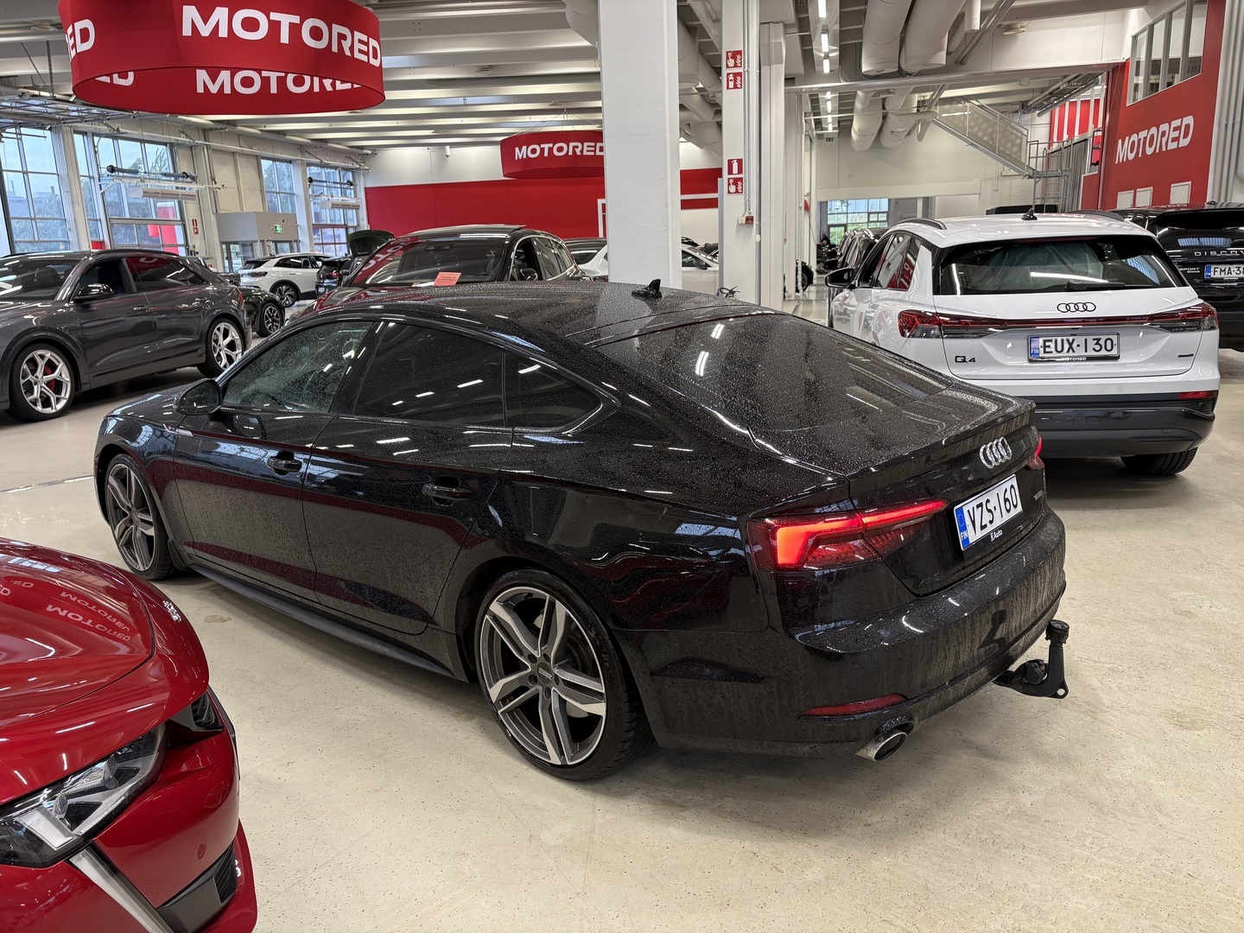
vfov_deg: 53.1
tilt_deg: -12.3
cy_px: 466
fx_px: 934
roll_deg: +3.3
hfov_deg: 67.3
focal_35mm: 26
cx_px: 622
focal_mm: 5.96
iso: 80
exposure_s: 1/50
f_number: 1.6
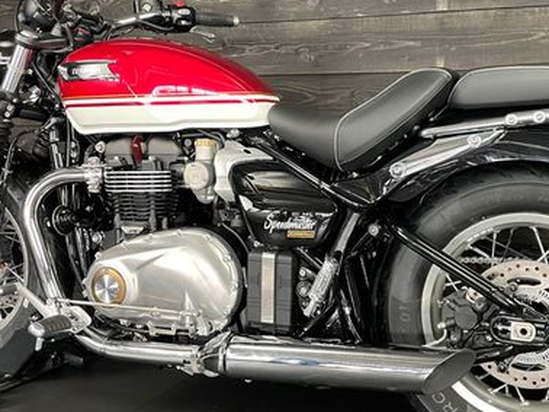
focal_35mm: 44
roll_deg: -0.1
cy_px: 168
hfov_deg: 42.8
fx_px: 698
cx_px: 317
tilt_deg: -1.4
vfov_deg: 32.8
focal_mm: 4.2
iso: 200
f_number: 1.6
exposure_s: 1/50
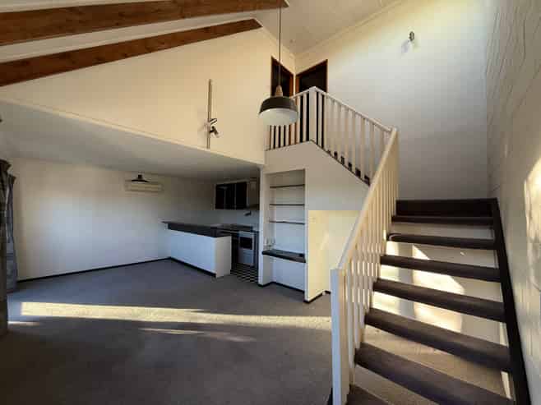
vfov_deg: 85.6
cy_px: 202
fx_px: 219
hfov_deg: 102.1
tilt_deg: +2.1
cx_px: 270
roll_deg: -1.1
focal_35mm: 14
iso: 100
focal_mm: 2.22
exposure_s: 1/99
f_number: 2.2
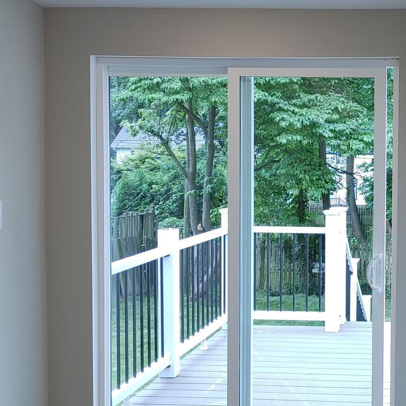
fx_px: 756
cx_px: 397
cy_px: 191
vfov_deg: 30.0
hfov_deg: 28.4
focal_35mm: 57
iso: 100
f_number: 1.8
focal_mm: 5.58
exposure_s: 1/120
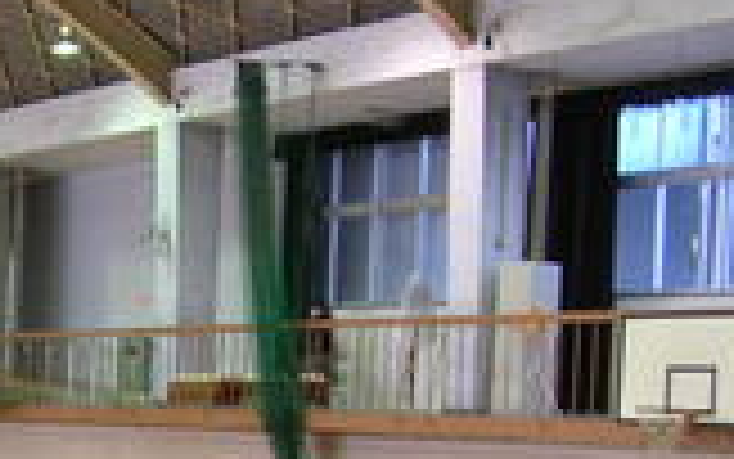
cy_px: 652
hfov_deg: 20.4
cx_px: -122
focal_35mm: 96
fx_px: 1921
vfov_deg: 13.0
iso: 50
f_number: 2.9
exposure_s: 1/8.2
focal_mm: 6.2
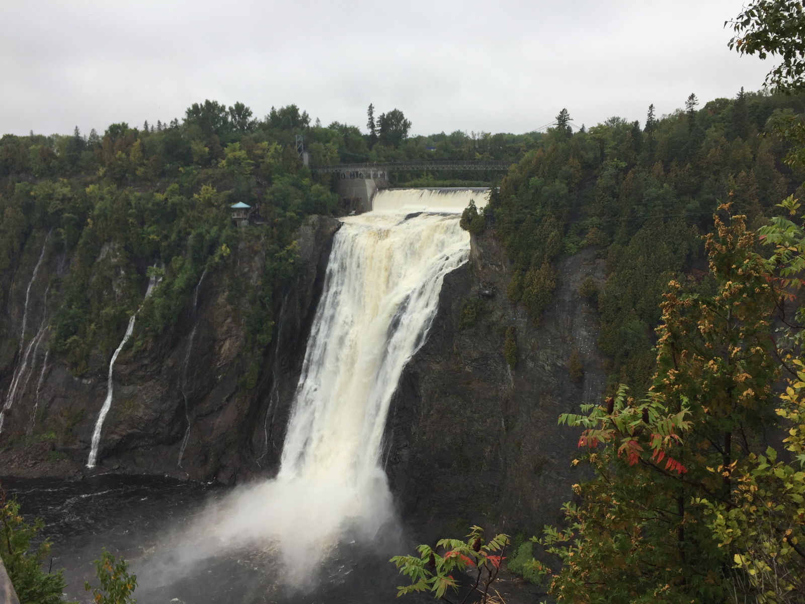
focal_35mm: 29
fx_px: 674
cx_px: 402
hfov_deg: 61.7
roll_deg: +0.3
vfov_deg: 48.2
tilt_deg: -9.8
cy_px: 302
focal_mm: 4.15
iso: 32
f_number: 2.2
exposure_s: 1/347
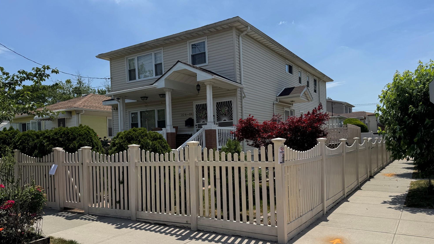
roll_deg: +2.4
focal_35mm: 27
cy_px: 143
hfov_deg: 69.8
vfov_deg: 42.8
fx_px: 311
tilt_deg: -0.3
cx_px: 222
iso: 80
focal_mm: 6.76
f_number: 1.78
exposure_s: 1/5814
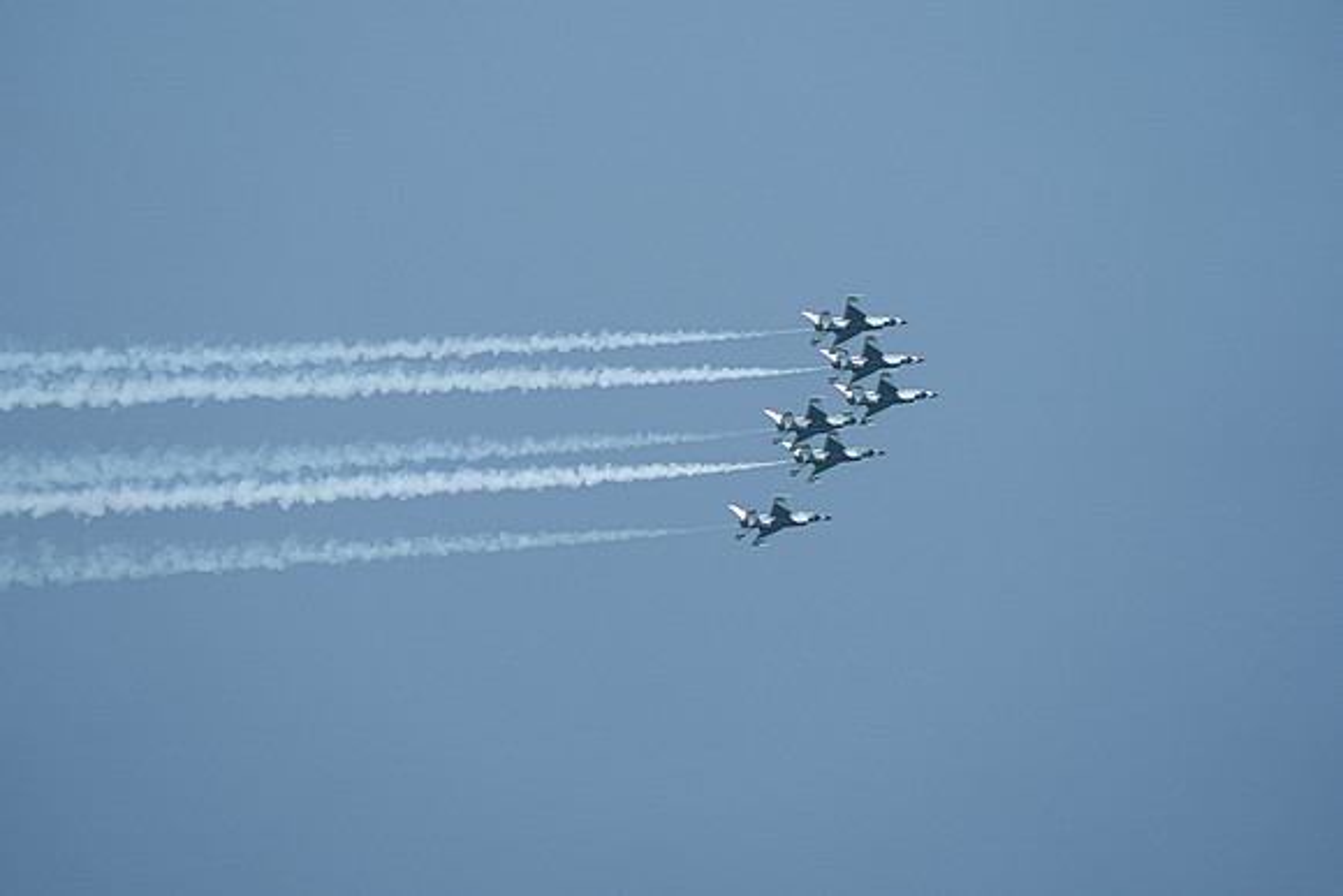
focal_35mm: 400
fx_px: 14925
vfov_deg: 3.4
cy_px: 448
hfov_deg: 5.2
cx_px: 672
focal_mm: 400
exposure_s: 1/2000
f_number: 10
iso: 640
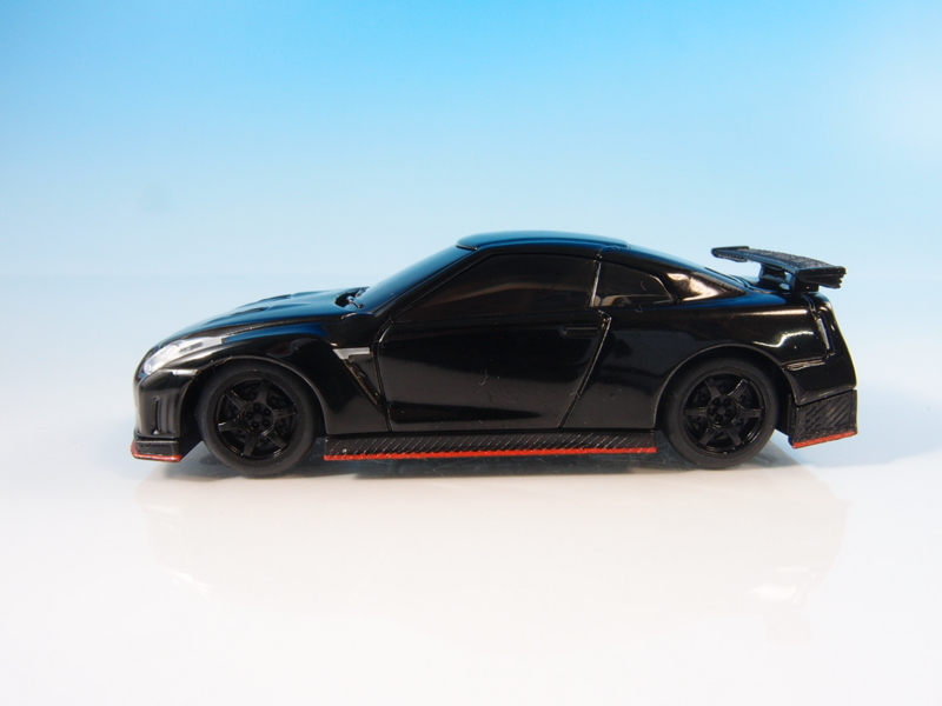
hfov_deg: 63.4
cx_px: 471
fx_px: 762
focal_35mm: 28
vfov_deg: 49.7
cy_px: 353
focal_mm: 6
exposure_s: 1/2.5
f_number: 8
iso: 100
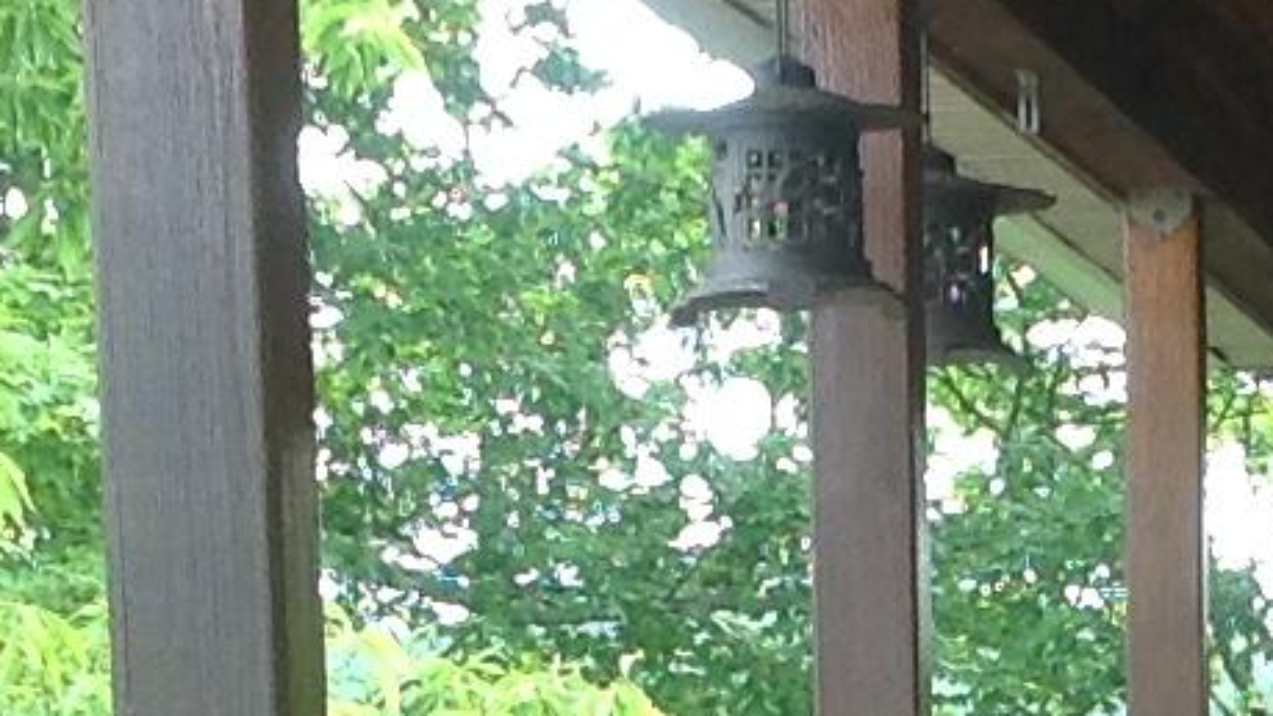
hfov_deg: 9.9
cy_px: 1424
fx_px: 7256
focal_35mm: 215
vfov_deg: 5.5
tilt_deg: -1.1
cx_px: 1423
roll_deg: -0.5
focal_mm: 4.28
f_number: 2.4
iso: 50
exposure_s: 1/139
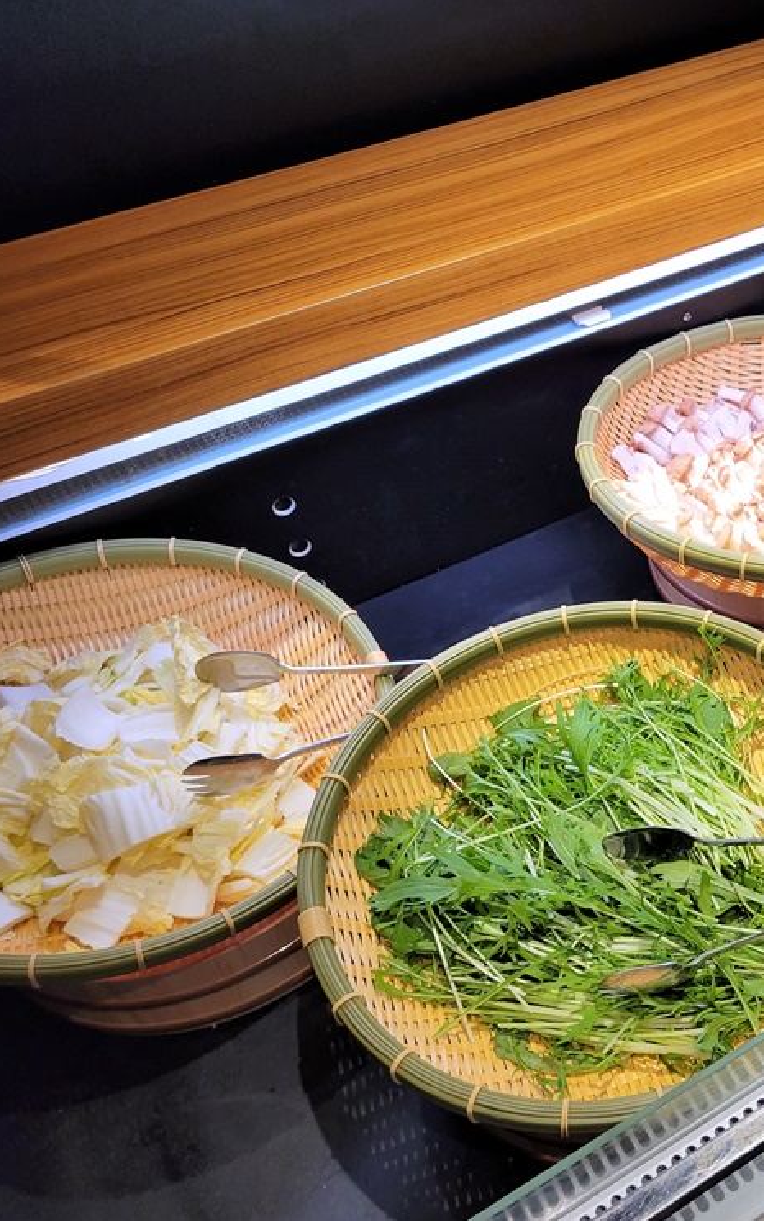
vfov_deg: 52.7
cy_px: 610
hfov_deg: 31.9
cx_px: 757
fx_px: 1232
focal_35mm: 37
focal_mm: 5.4
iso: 64
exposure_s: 1/100
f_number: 1.8
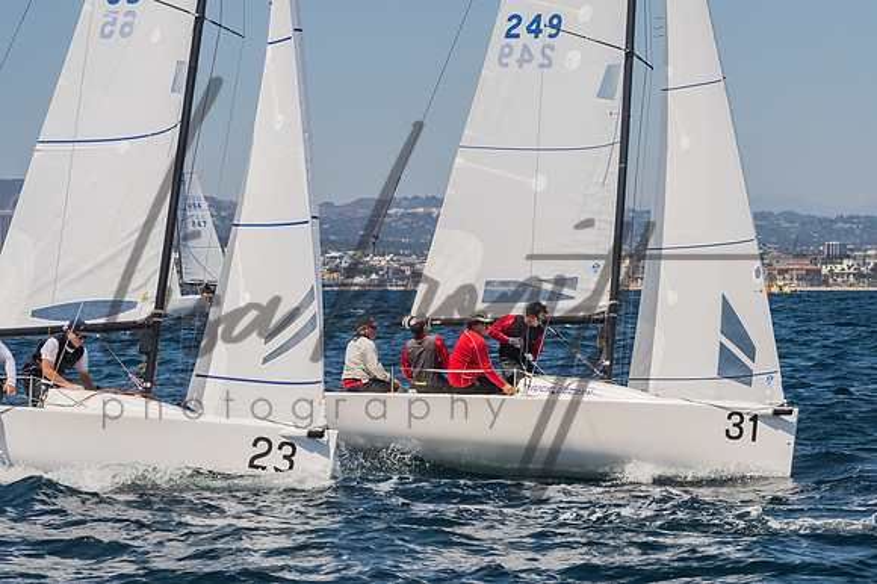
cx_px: 455
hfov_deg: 14.9
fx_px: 3355
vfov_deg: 9.9
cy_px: 293
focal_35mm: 138
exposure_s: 1/1250
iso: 640
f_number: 14
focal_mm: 86
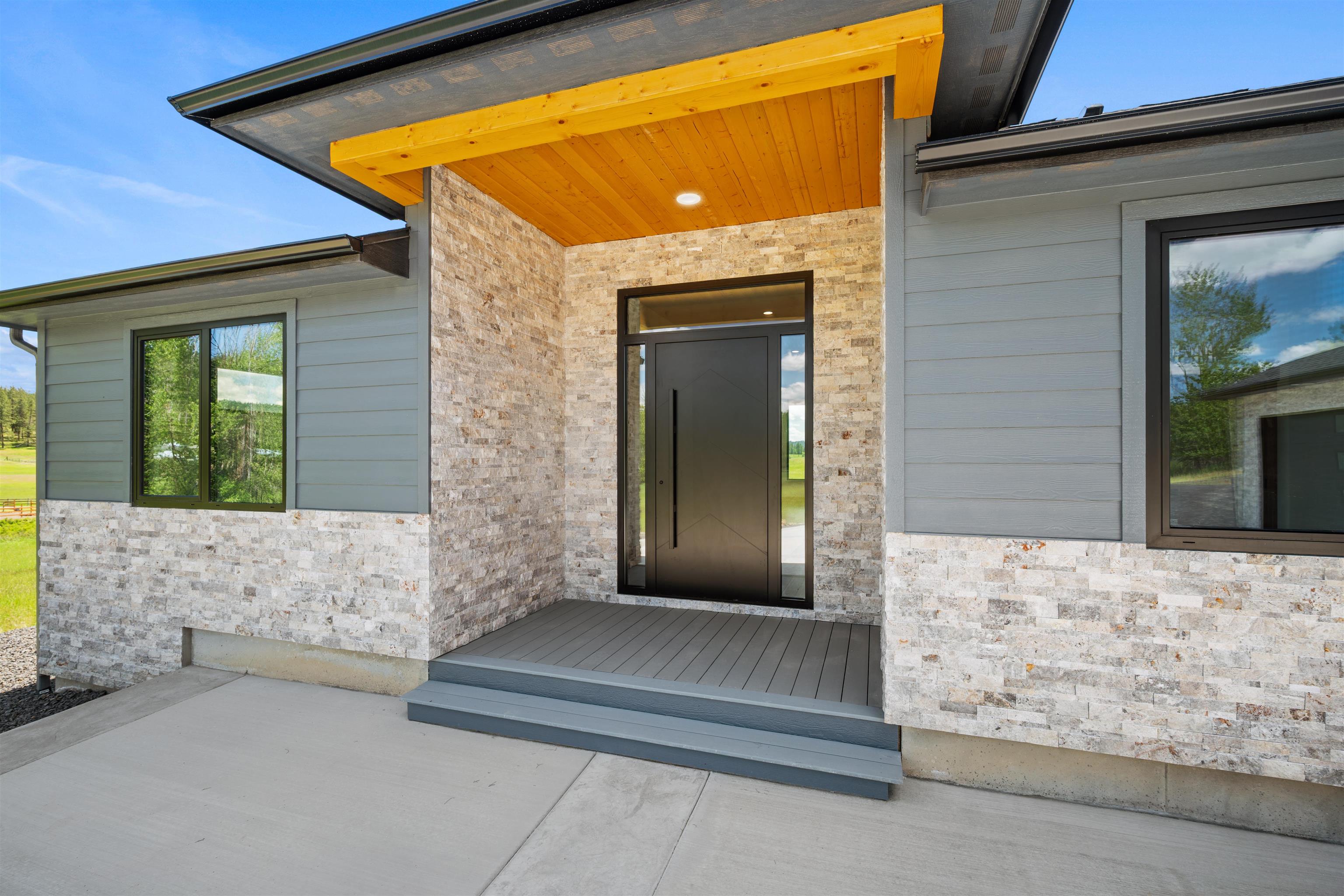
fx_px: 597
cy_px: 448
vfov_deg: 73.7
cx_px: 672
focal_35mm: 16
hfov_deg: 96.7
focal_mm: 16
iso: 100
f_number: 8
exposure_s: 1/30
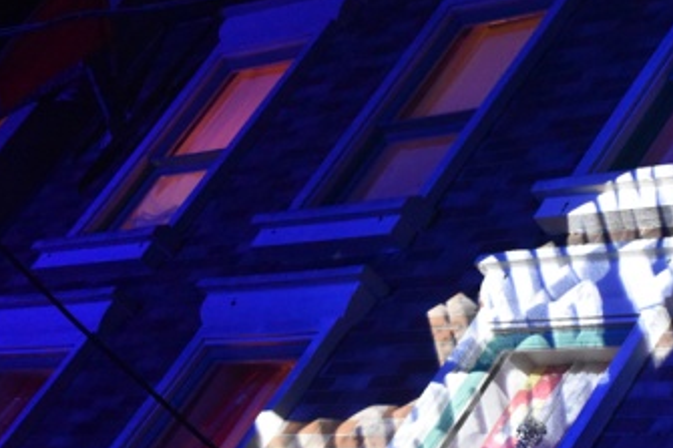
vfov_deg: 9.7
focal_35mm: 142
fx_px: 2651
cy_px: 309
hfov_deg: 14.4
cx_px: 528
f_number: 5.6
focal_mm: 55
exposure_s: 1/60
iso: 5000
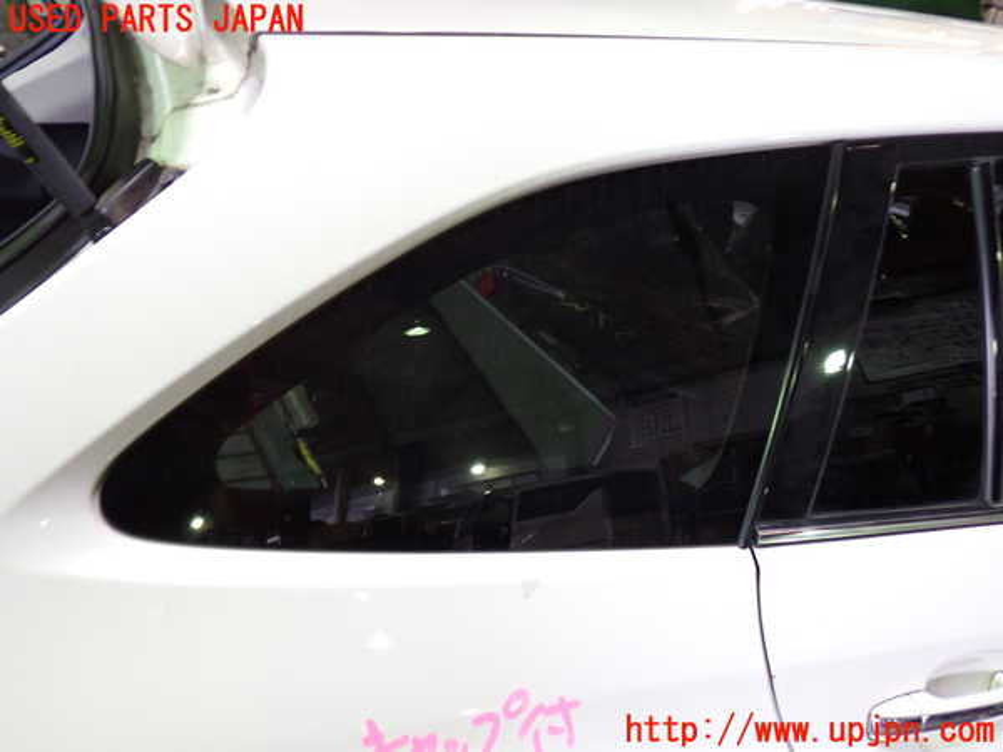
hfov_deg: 60.0
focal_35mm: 30
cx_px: 502
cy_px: 376
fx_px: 869
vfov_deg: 46.8
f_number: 2.3
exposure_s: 1/30
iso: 200
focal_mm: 5.4
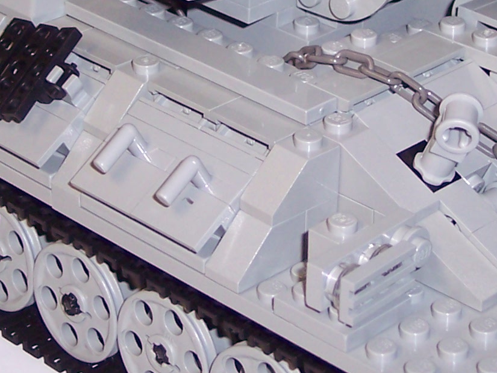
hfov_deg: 14.6
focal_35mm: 135
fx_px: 1939
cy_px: -21
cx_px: 287
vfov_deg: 10.9
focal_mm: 8
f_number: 2.8
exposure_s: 1/60
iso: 100
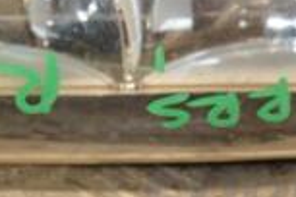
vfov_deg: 2.5
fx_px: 4448
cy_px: -54
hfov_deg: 3.8
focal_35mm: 541
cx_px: 110
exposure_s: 1/160
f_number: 5.6
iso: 800
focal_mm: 92
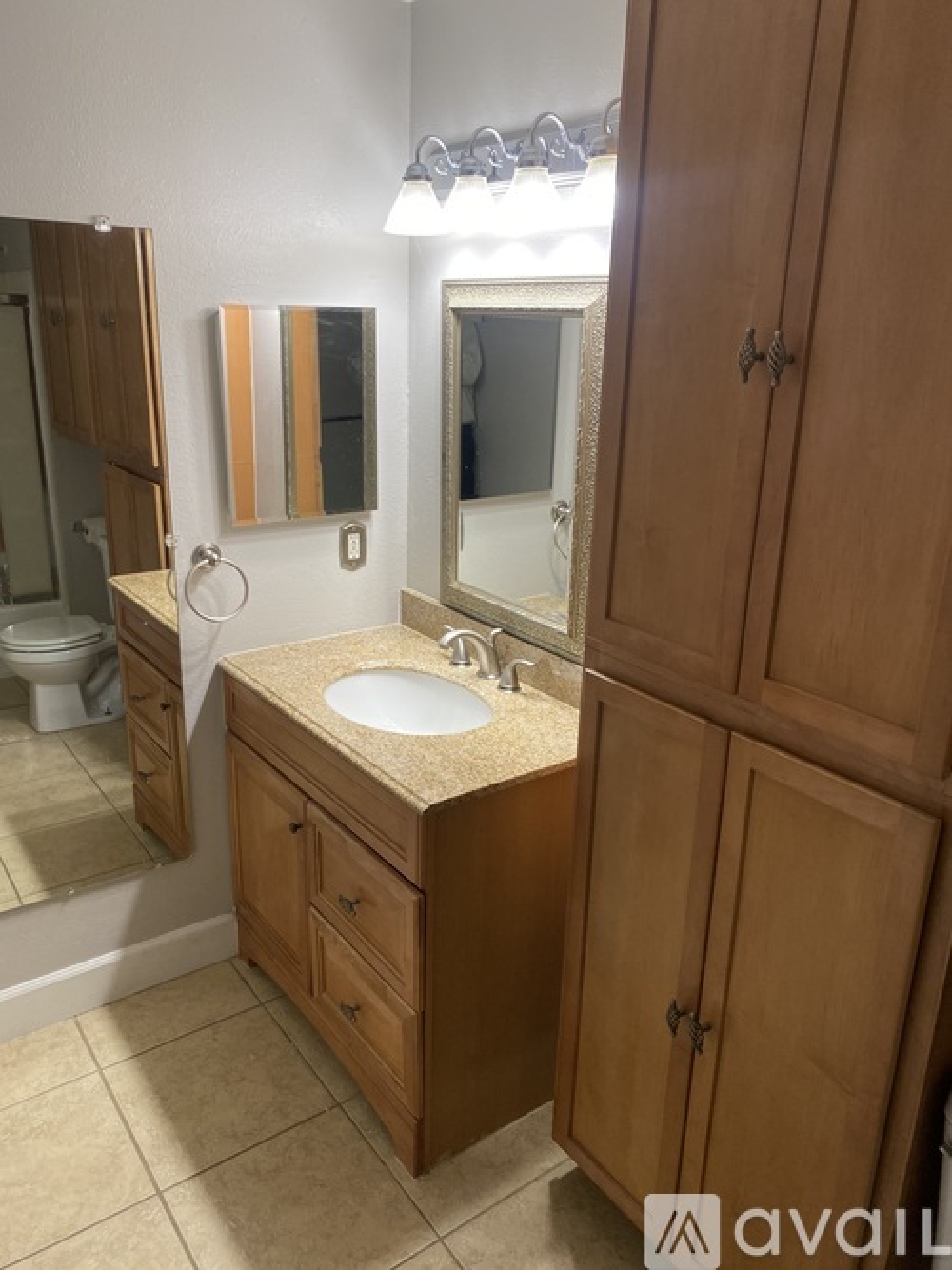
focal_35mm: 26
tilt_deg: -17.1
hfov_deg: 53.0
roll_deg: -1.7
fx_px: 954
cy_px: 635
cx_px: 476
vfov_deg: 67.3
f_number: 1.8
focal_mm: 4.25
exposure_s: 1/60
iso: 125
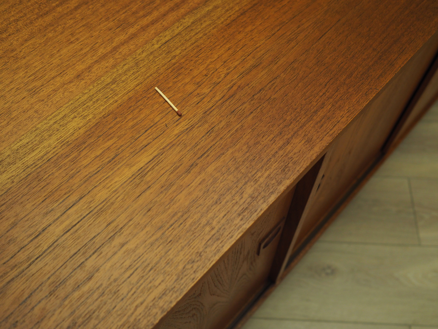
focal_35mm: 34
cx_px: 219
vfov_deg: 41.8
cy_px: 164
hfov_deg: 54.0
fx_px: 430
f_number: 2.8
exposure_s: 1/80
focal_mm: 17
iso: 500
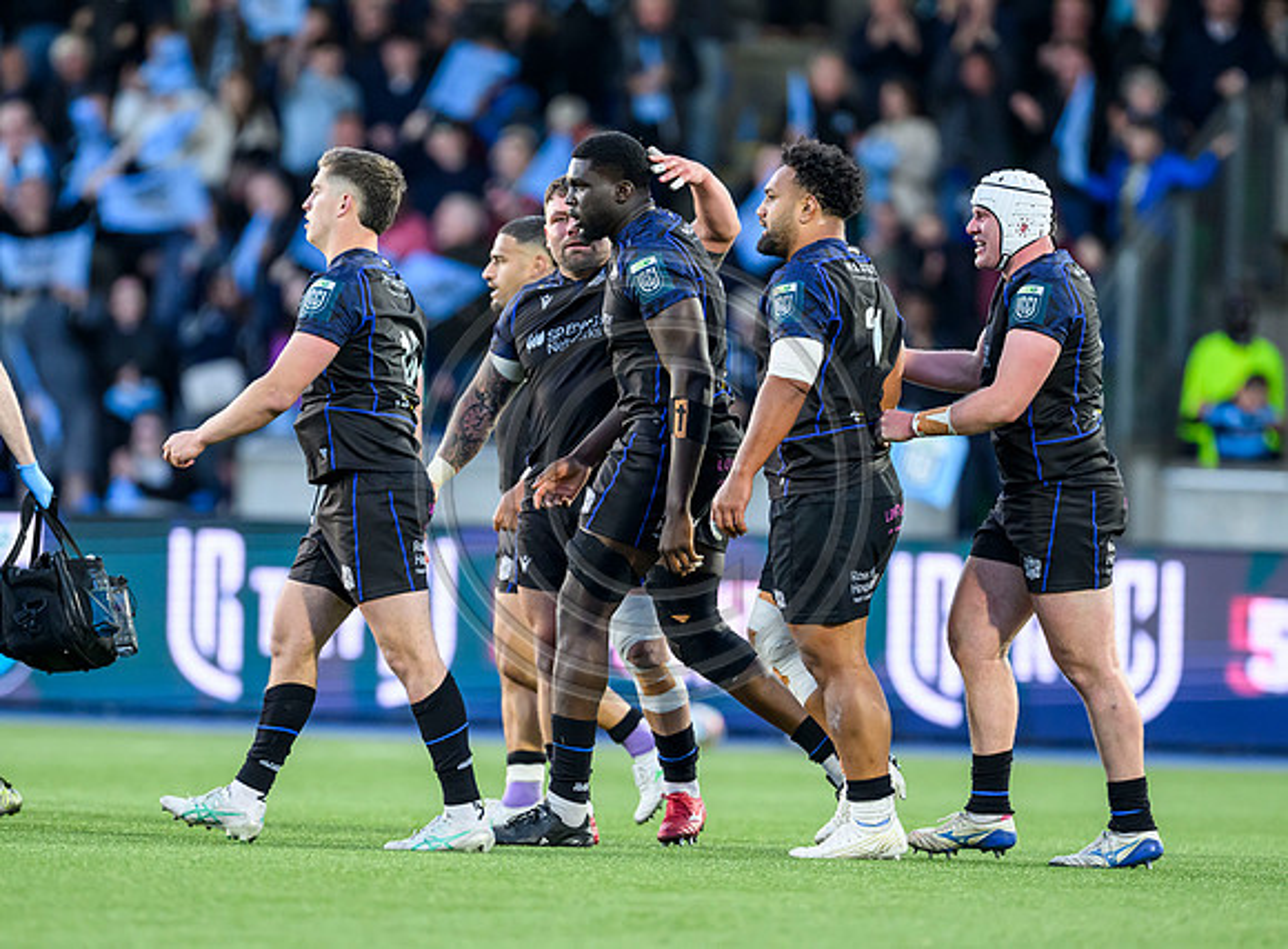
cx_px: 682
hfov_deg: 4.2
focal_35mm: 478
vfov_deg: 3.1
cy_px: 507
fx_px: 17659
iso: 4000
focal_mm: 400
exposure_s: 1/1600
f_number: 3.5
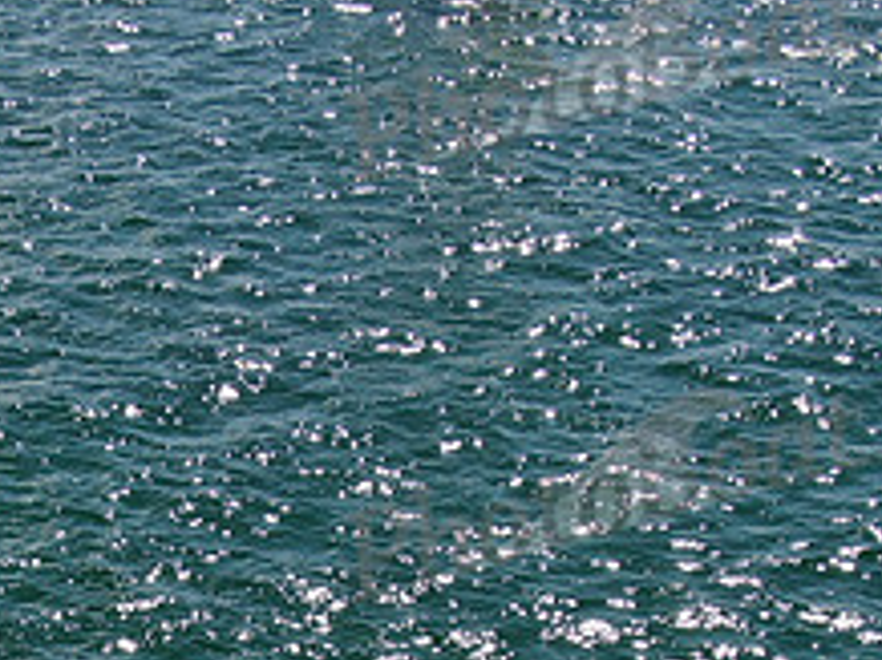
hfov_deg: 15.3
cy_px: 783
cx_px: 113
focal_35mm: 128
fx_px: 3258
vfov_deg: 11.3
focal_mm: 8.6
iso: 100
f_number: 3.8
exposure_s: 1/1250
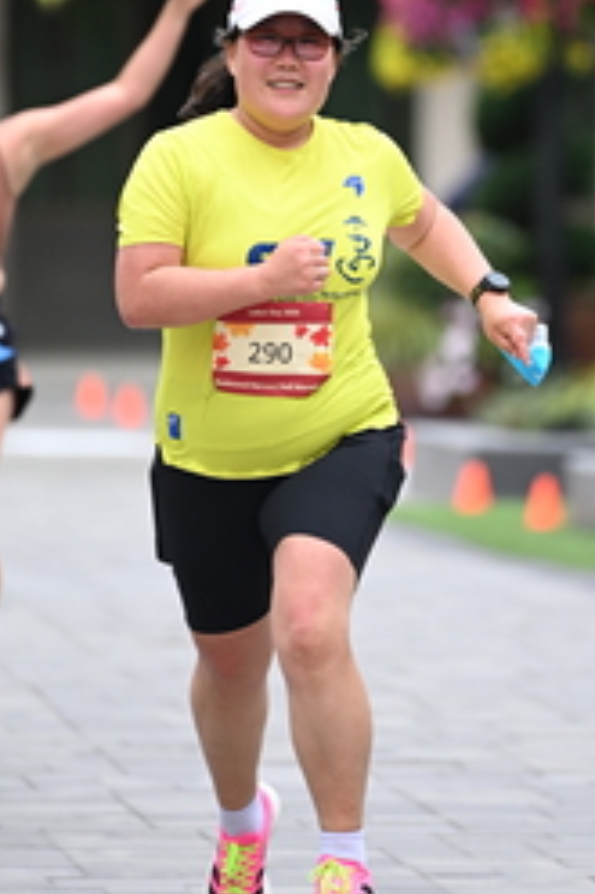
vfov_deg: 4.6
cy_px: 184
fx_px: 11022
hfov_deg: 3.1
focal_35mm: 444
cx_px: 384
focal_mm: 200
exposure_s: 1/1600
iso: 640
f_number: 2.8
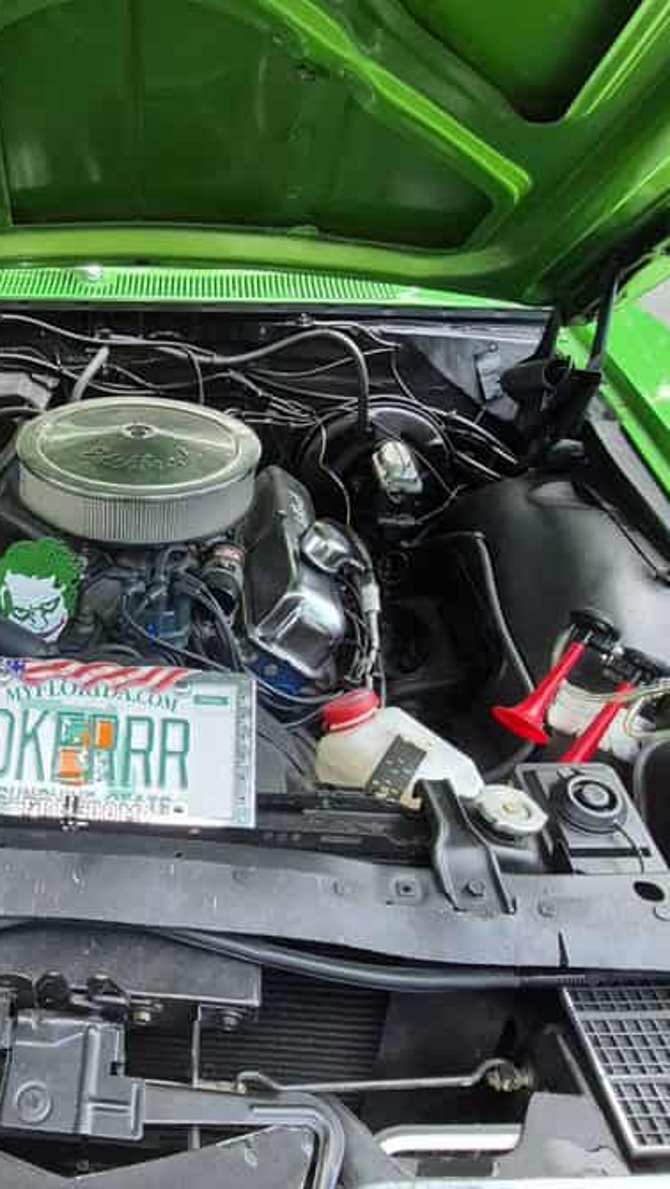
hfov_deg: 40.8
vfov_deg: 69.5
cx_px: 117
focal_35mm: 27
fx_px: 852
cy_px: 680
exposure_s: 1/120
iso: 64
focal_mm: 1.7
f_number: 2.2
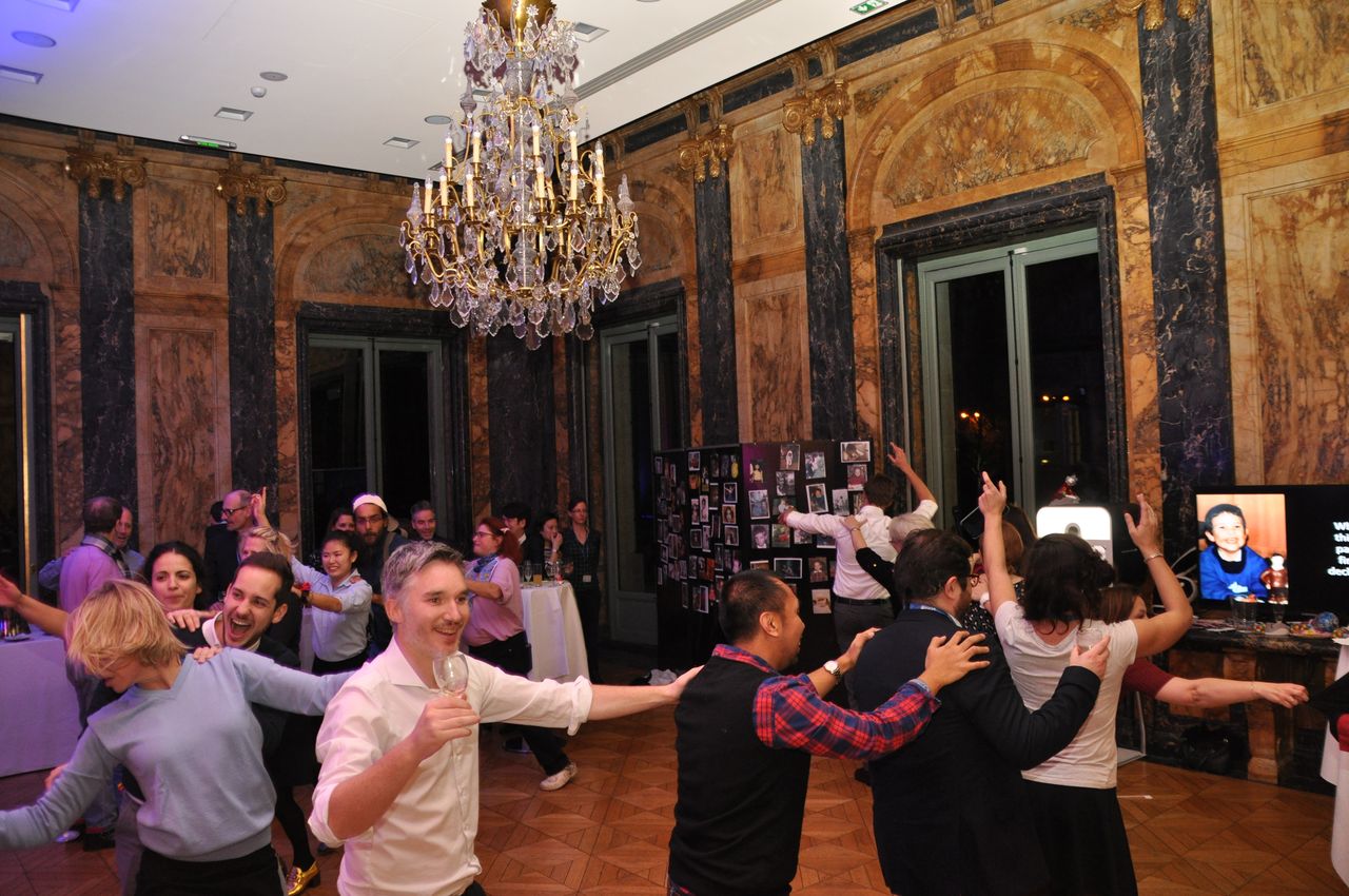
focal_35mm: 27
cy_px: 448
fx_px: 1010
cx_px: 674
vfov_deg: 47.8
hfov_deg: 67.4
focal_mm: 18
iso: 800
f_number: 4
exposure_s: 1/60
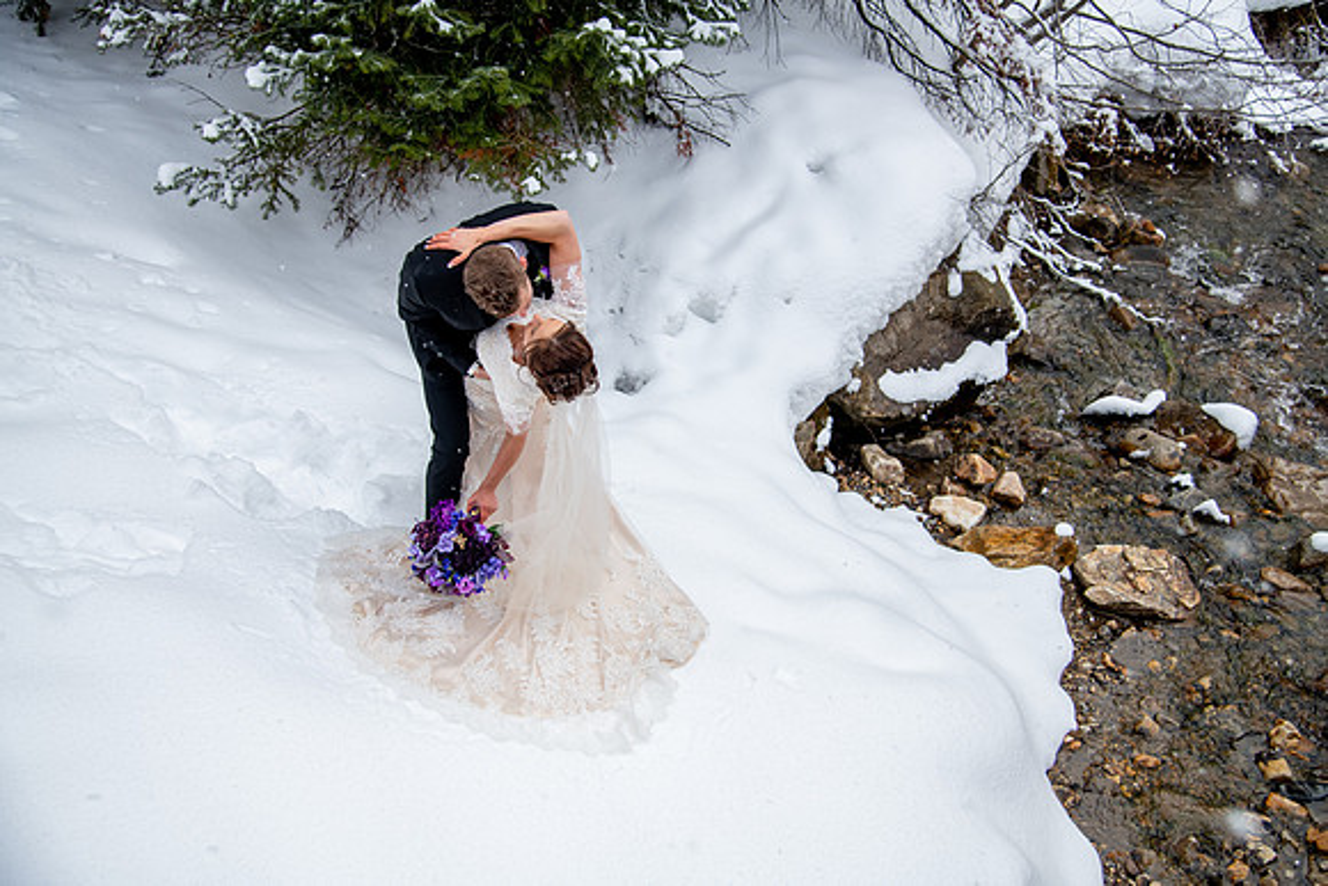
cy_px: 443
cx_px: 664
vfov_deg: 35.1
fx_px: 1402
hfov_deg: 50.7
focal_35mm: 38
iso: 200
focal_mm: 38
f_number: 4.5
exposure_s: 1/250
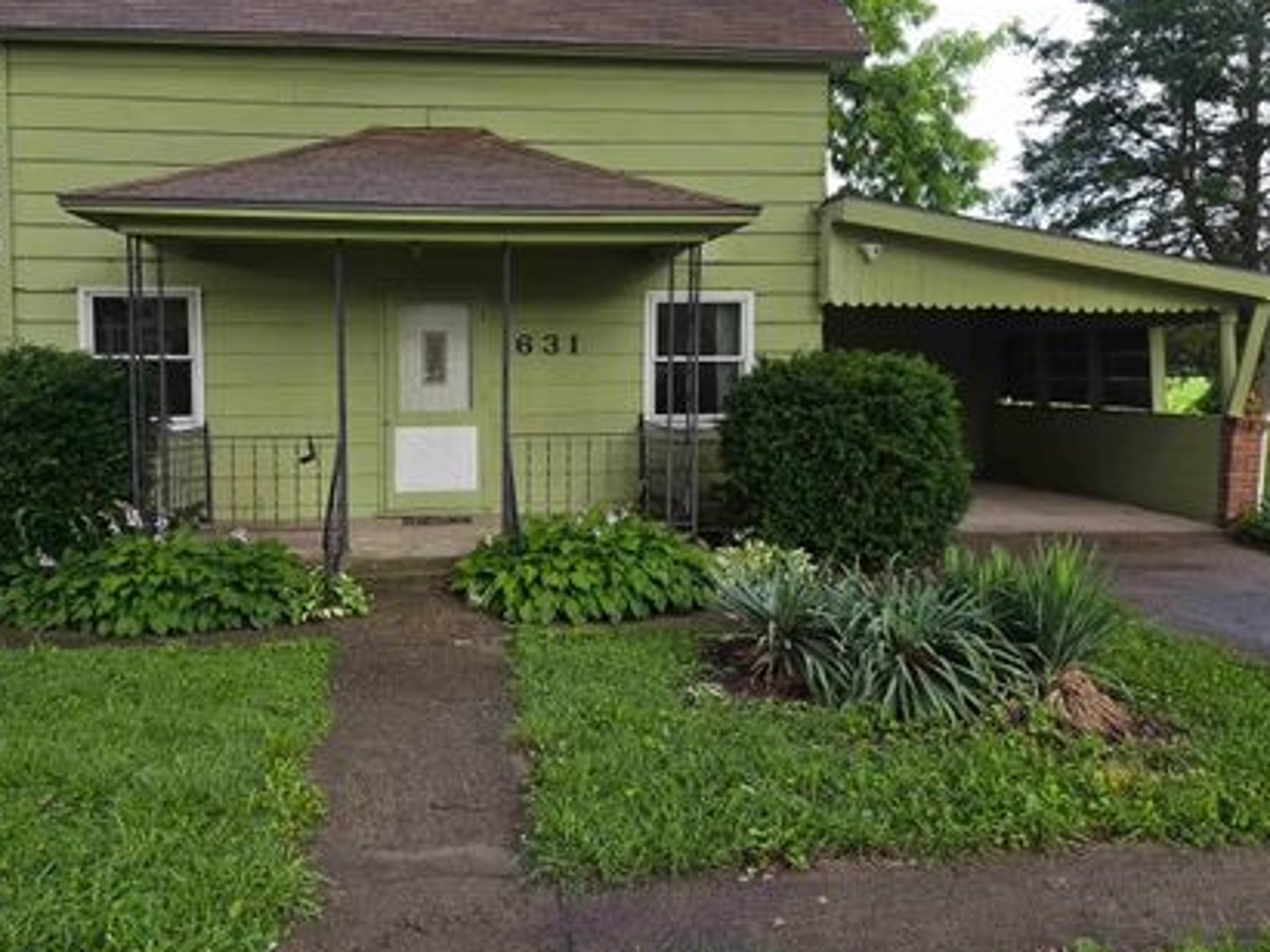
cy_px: 437
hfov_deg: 63.1
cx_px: 531
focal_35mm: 28
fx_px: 1027
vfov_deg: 49.7
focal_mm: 6.5
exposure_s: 1/133
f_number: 1.4
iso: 10
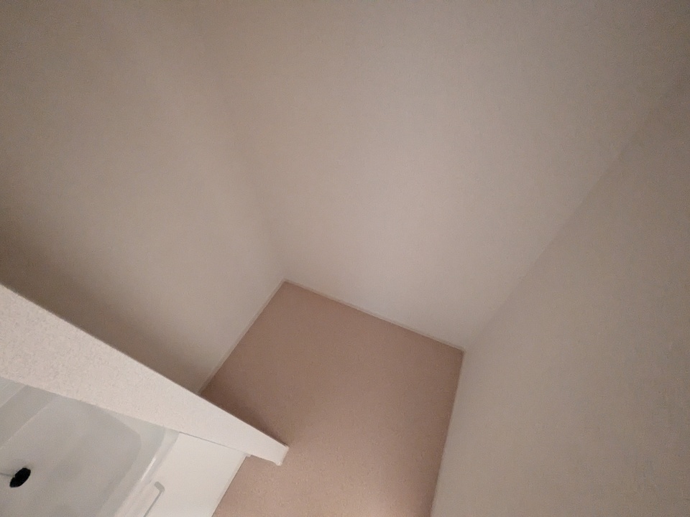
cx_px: 345
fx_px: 279
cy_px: 258
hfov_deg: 102.1
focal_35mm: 14
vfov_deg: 85.7
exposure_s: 1/16.7
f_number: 2.2
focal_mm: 1.83
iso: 3718
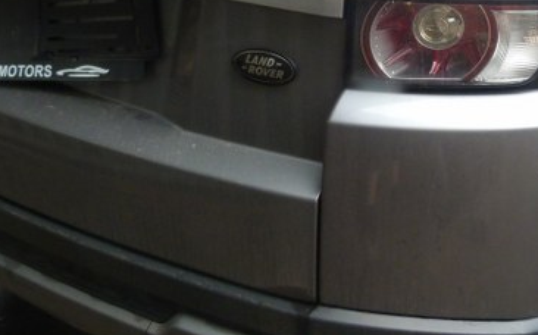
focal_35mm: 58
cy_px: 44
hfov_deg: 34.7
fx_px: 850
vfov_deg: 21.9
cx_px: 370
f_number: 2.8
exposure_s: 1/60
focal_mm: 4.5
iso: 160
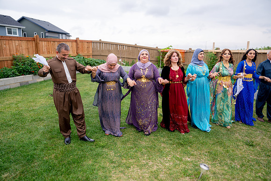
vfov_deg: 53.2
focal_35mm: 24
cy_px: 90
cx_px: 136
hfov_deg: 73.7
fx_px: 181
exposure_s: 1/500
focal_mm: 24
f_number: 2.8
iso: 100
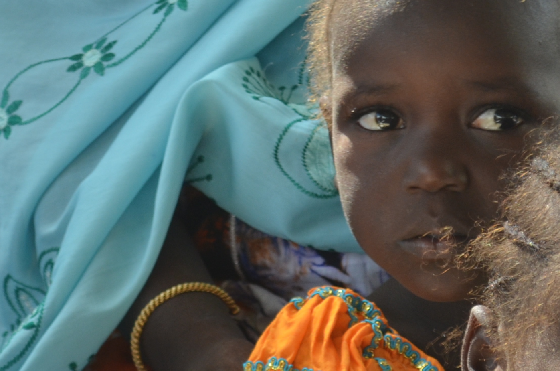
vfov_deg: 6.2
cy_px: 398
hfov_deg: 9.4
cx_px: 76
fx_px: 3389
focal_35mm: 218
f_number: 5.6
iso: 400
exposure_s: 1/80
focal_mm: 55
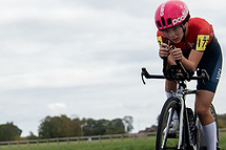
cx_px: -54
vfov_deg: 5.3
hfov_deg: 7.8
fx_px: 1637
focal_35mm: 261
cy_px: 134
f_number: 3.5
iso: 100
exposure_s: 1/1000
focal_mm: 46
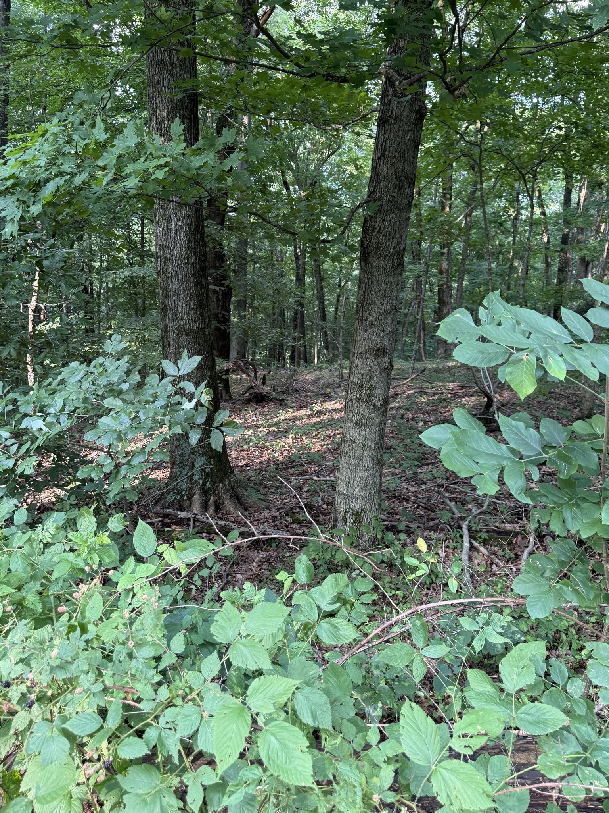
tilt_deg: -11.7
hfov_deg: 51.3
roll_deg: -3.3
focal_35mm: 27
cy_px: 378
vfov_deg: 65.2
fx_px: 633
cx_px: 285
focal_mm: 6.76
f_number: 1.78
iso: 200
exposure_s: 1/121
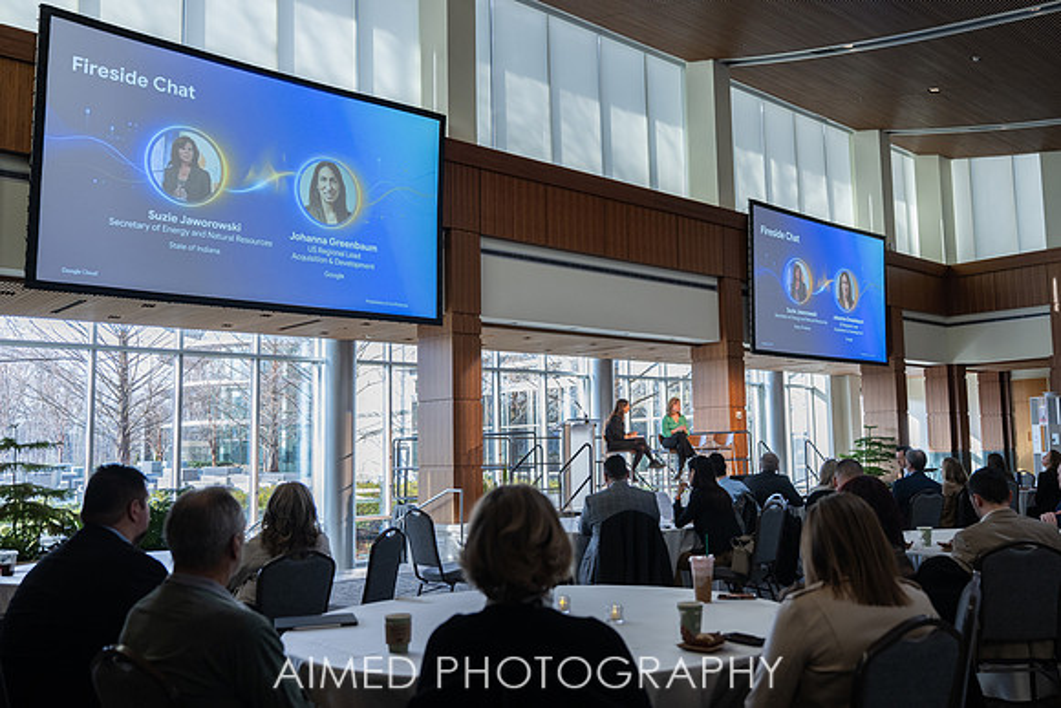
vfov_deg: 40.4
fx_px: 963
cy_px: 356
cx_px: 585
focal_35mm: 33
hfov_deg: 57.6
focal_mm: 29.5
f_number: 2.8
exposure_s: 1/200
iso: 500
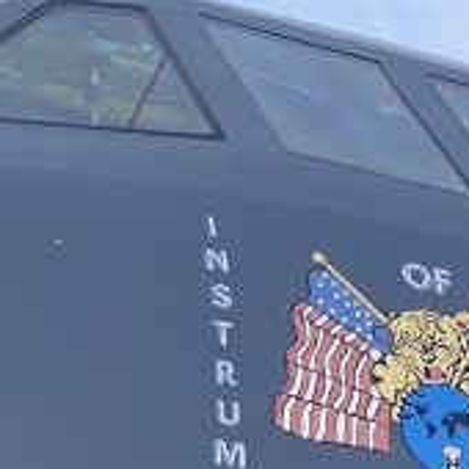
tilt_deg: +20.7
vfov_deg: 10.0
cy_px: 527
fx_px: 2652
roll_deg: +1.6
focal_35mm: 173
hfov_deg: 10.1
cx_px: 309
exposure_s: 1/1776
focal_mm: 6
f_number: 2
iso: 20
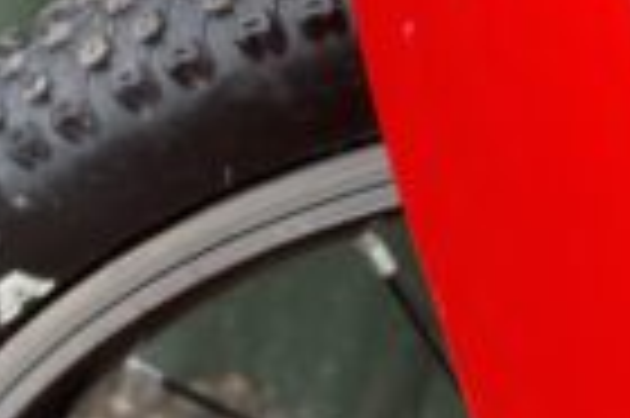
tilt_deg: -34.5
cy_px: -112
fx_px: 1626
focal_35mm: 93
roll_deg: -9.9
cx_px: 306
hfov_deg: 21.9
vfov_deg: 14.1
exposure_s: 1/305
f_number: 1.6
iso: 32
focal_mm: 4.2
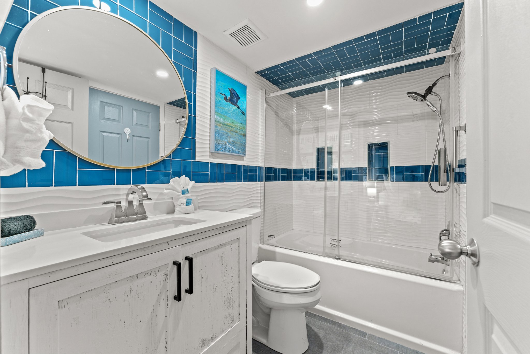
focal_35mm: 15
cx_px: 265
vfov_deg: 78.1
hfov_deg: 101.2
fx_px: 218
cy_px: 177
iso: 400
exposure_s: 1/2
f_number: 8
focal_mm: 14.8
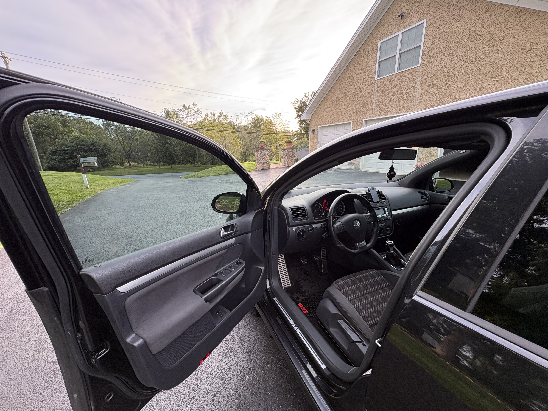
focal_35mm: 14
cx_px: 274
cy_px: 206
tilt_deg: -13.7
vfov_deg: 85.7
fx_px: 222
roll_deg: +2.2
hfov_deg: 102.1
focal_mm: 2.22
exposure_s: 1/132
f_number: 2.2
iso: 64
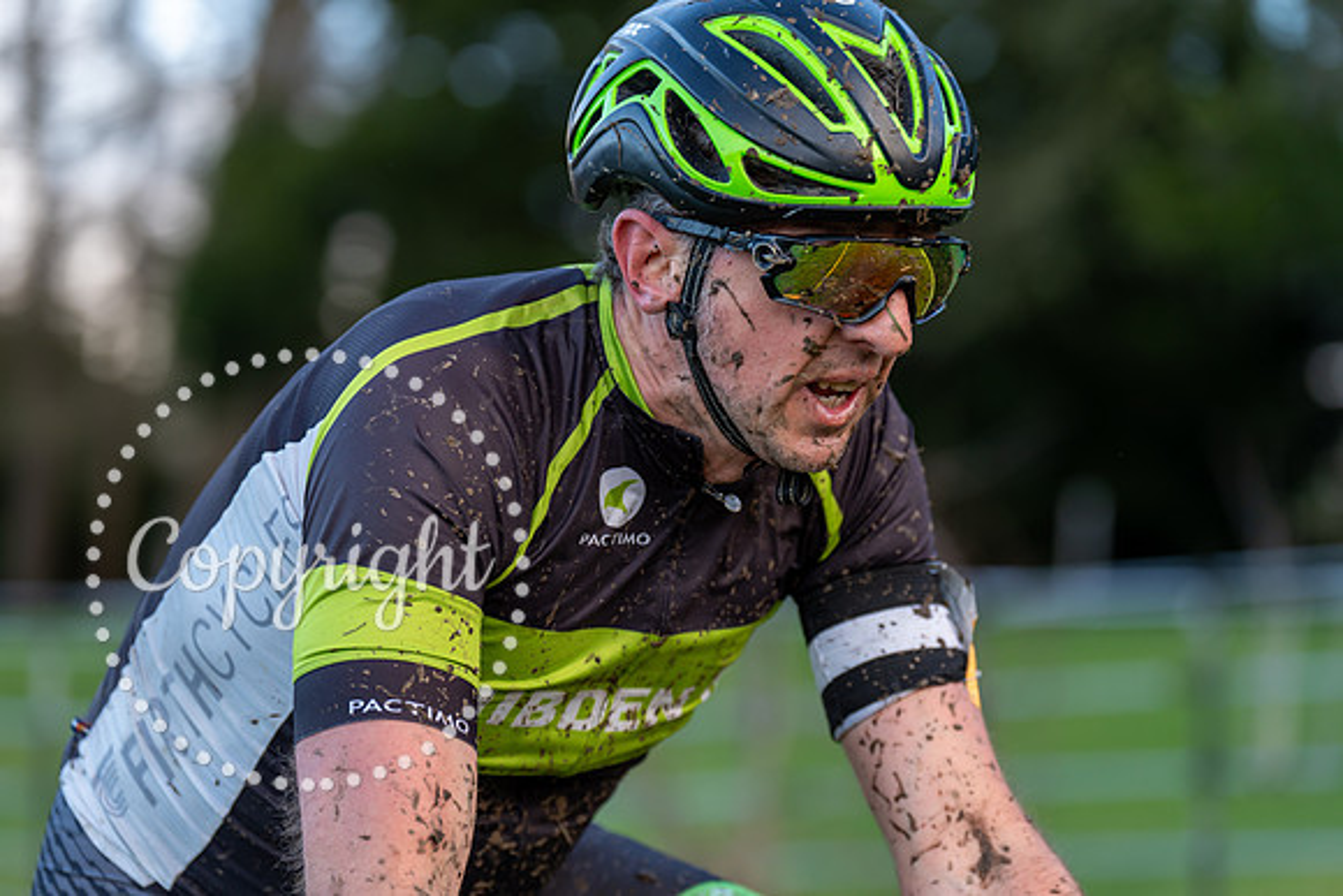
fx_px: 4701
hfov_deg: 16.3
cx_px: 672
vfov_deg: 10.9
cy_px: 448
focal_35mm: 126
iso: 400
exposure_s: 1/500
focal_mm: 126
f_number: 3.2
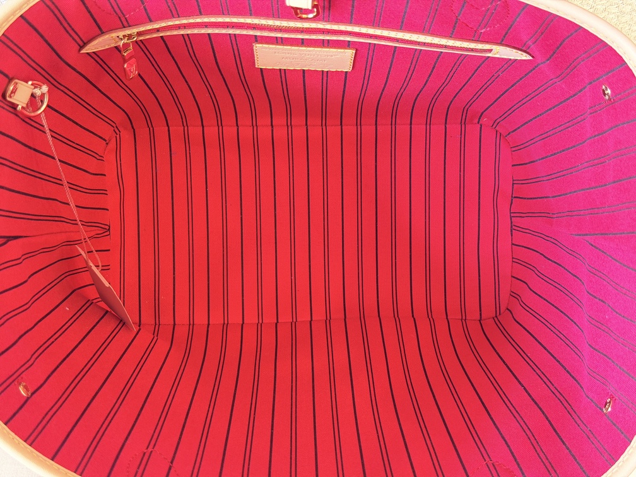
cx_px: 318
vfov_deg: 30.3
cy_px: 238
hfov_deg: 39.7
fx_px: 882
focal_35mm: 48
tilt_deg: -49.1
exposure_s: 1/33
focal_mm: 6.76
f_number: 1.78
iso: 250
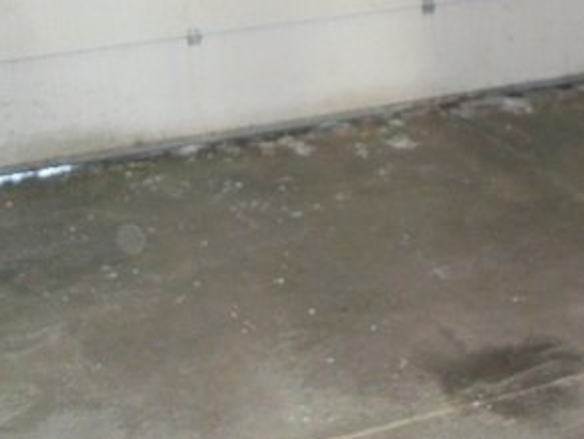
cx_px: 610
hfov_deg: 24.5
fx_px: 1266
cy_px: 81
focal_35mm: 75
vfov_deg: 19.4
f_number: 2.8
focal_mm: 6.3
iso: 400
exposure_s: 1/45
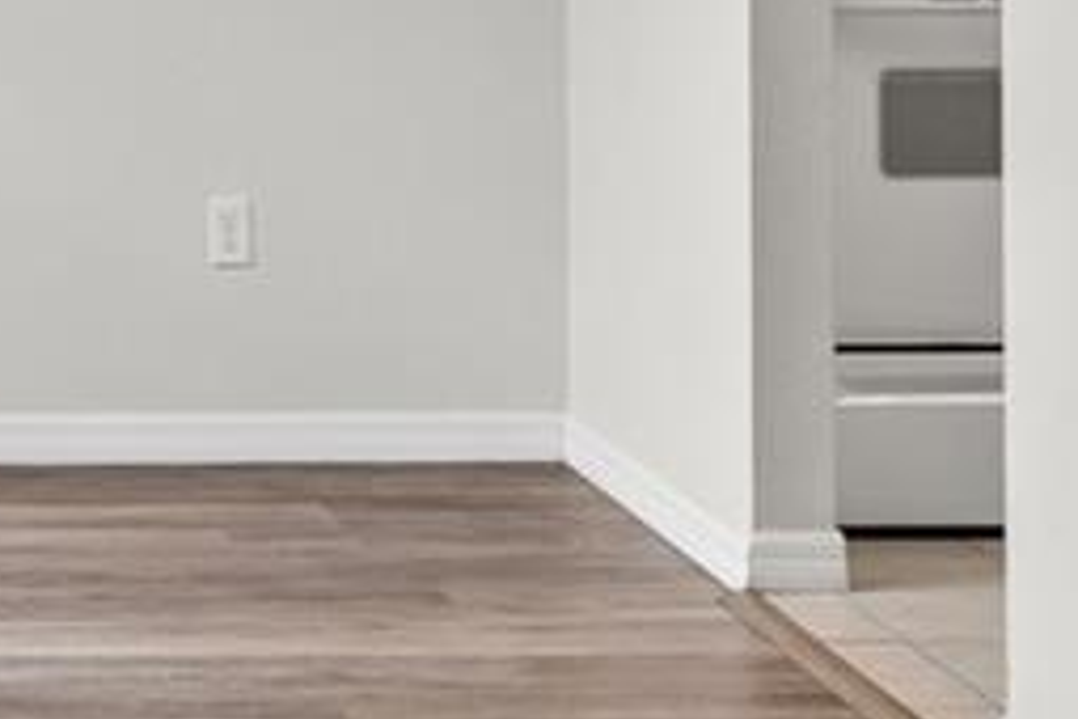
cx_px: -338
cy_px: -131
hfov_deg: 19.9
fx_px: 2815
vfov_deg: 14.1
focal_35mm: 94
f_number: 7.1
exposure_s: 1/15
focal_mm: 10
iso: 100
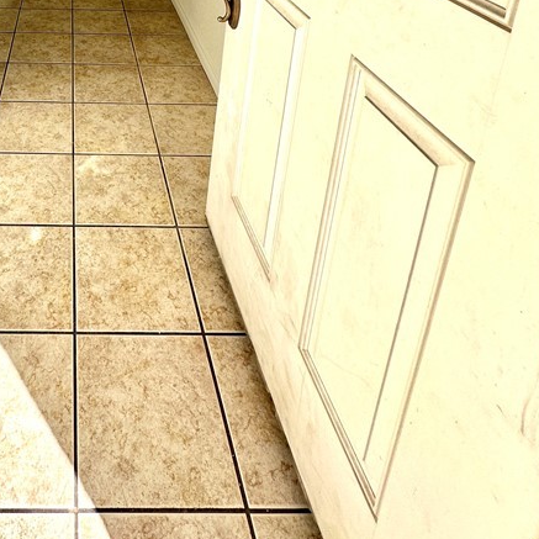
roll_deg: -0.8
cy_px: -75
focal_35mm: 29
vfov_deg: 41.9
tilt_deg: -13.8
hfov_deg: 50.6
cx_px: 75
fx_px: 511
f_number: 2.2
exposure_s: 1/754
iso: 40
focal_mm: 2.22
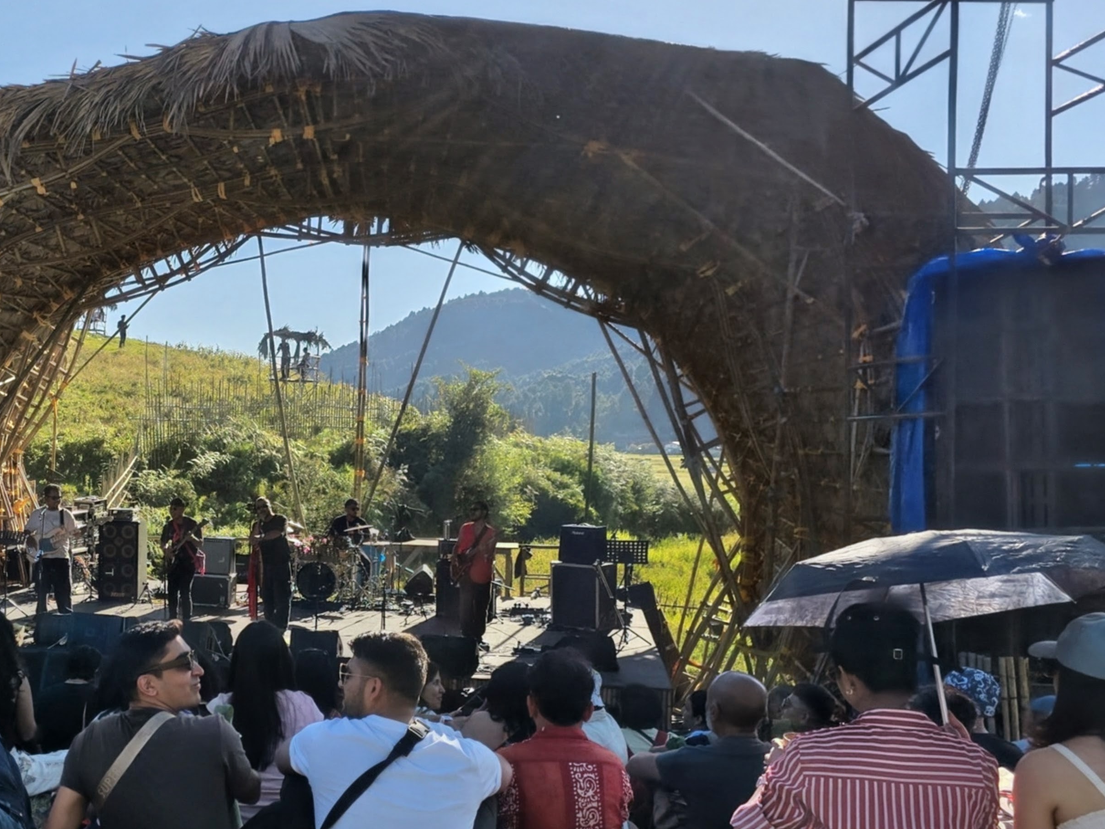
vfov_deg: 37.6
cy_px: 504
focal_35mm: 38
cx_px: 260
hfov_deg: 47.0
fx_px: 1213
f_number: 1.7
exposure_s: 1/1132
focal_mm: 6.3
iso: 12
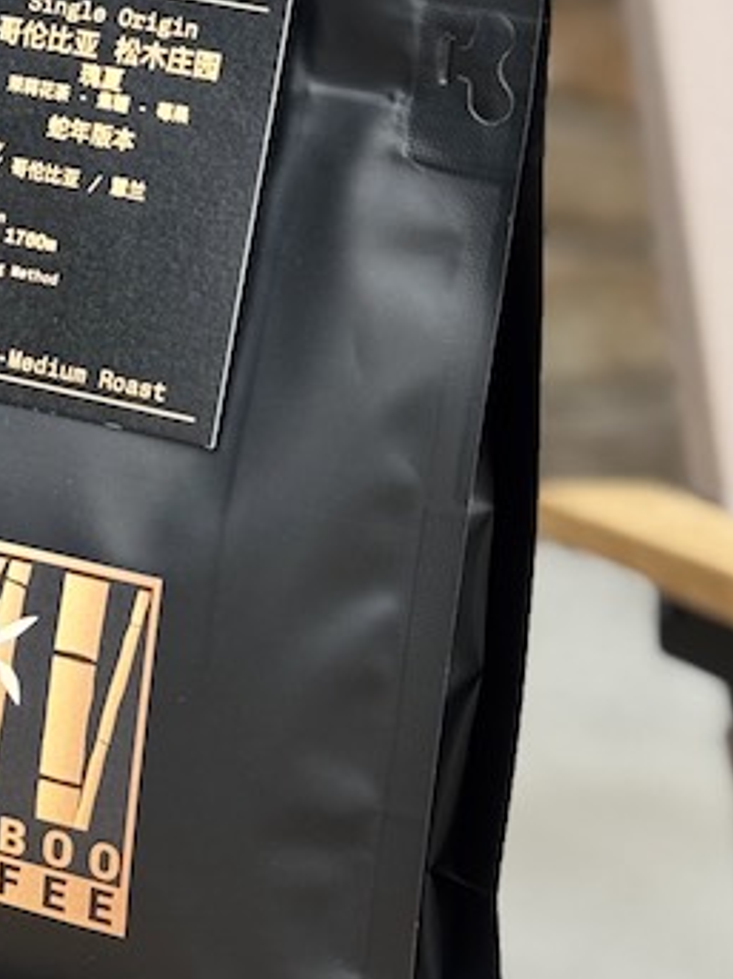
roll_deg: +0.6
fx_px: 4266
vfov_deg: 12.9
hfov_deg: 9.6
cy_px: -83
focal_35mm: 151
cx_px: -297
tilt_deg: -9.2
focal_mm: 6.76
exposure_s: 1/913
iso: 64
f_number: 1.78
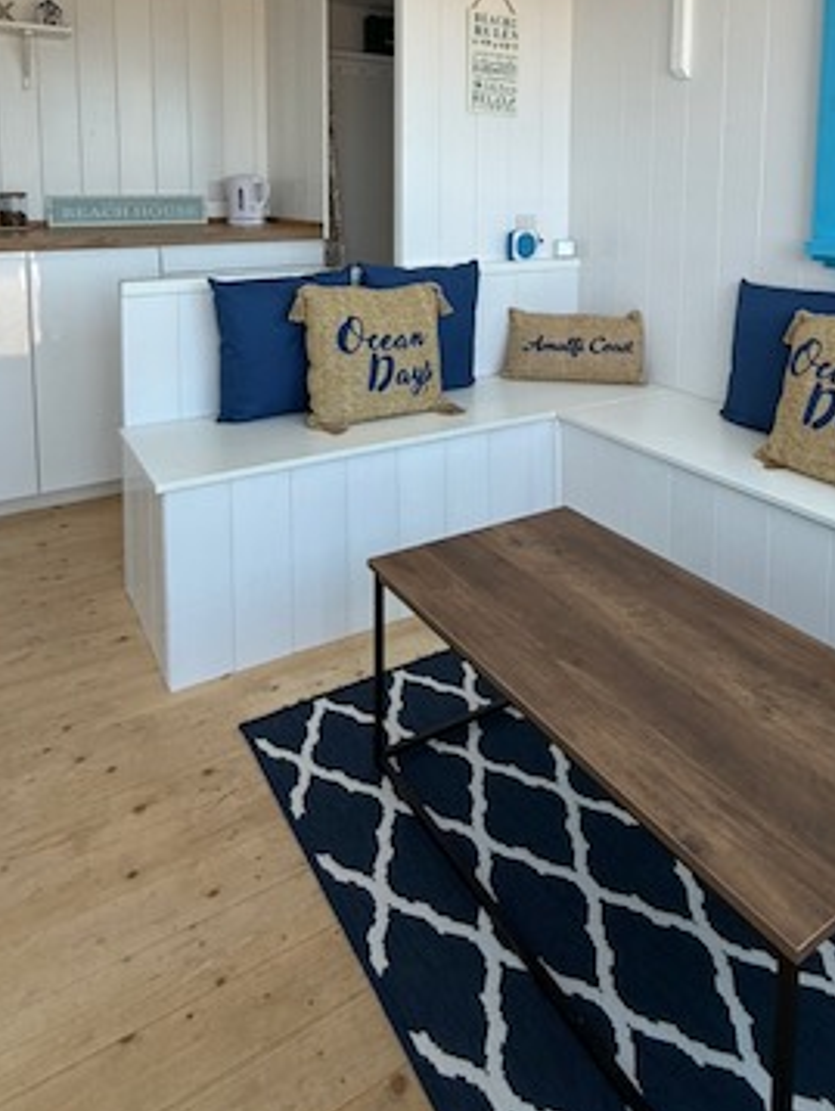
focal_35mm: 25
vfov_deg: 64.6
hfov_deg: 54.8
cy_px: 261
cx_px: 469
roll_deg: +0.0
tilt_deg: -5.2
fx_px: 803
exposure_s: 1/268
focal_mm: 2.22
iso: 50
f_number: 2.2
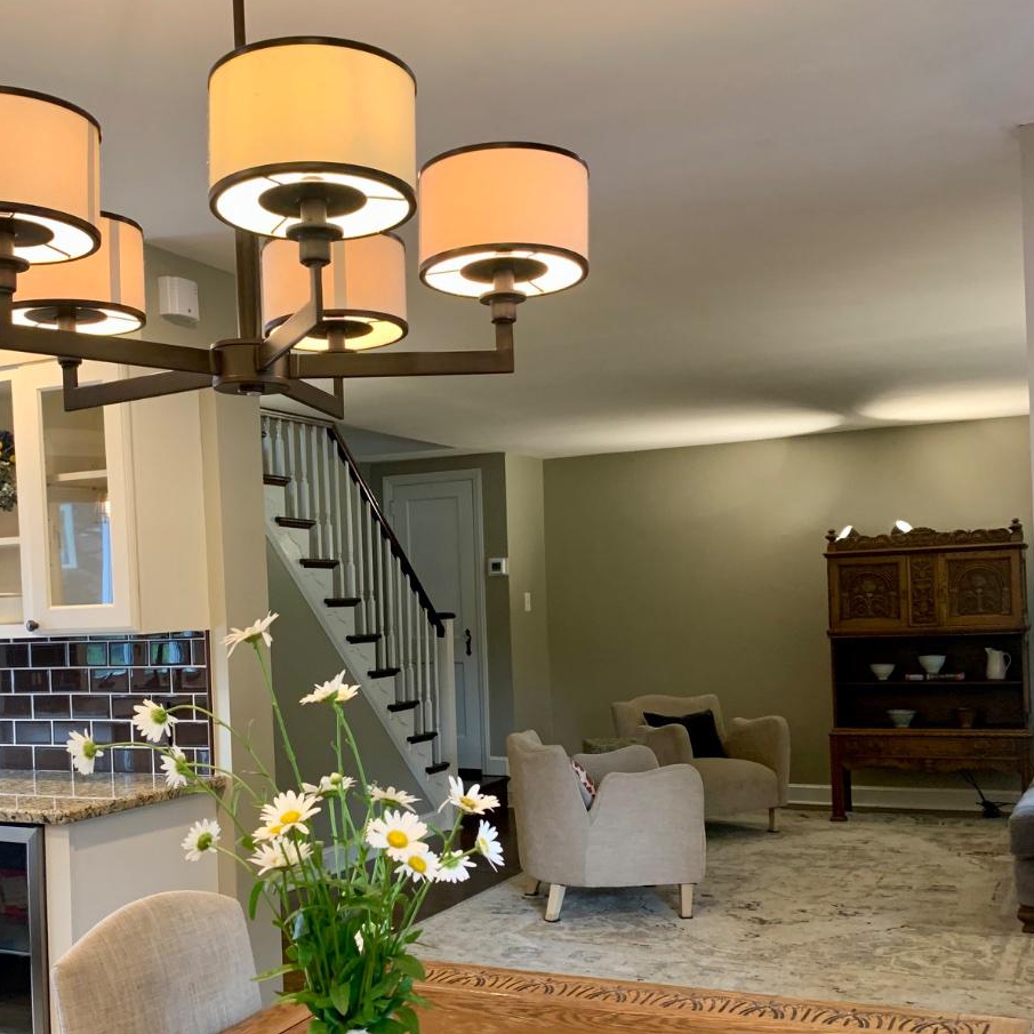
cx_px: 399
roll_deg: +2.5
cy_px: 626
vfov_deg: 42.6
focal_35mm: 39
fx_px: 1318
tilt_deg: -0.3
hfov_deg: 42.6
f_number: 1.8
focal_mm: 4.25
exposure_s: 1/60
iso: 320
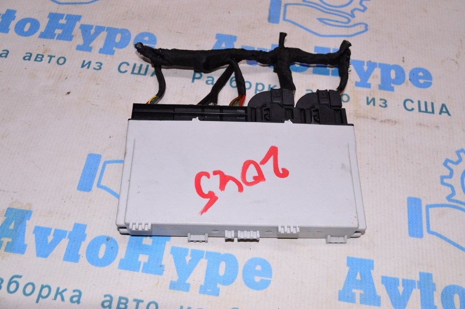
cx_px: 232
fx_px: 465
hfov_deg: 53.2
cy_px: 154
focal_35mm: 36
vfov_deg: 36.8
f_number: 8
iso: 1600
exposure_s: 1/200
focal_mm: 24
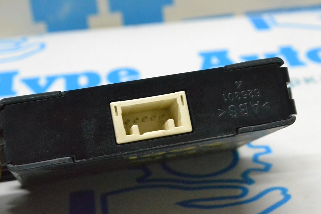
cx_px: 160
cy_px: 107
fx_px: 736
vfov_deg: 16.6
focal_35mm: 82
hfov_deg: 24.6
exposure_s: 1/100
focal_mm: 55
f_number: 13
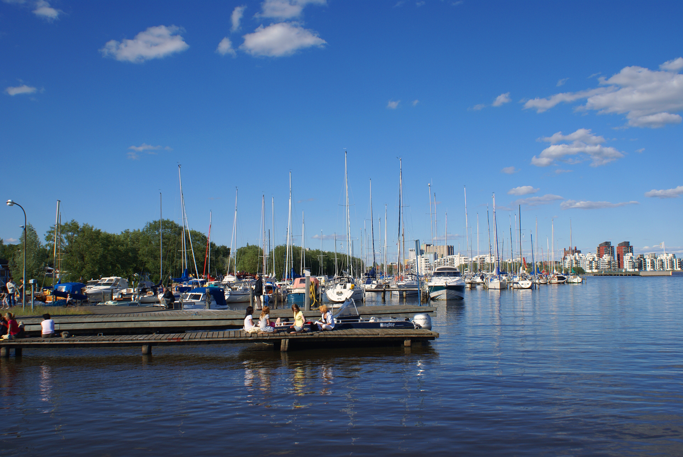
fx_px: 627
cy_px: 228
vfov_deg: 40.1
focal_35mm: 33
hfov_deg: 57.2
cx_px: 342
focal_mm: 22
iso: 100
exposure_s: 1/250
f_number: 10
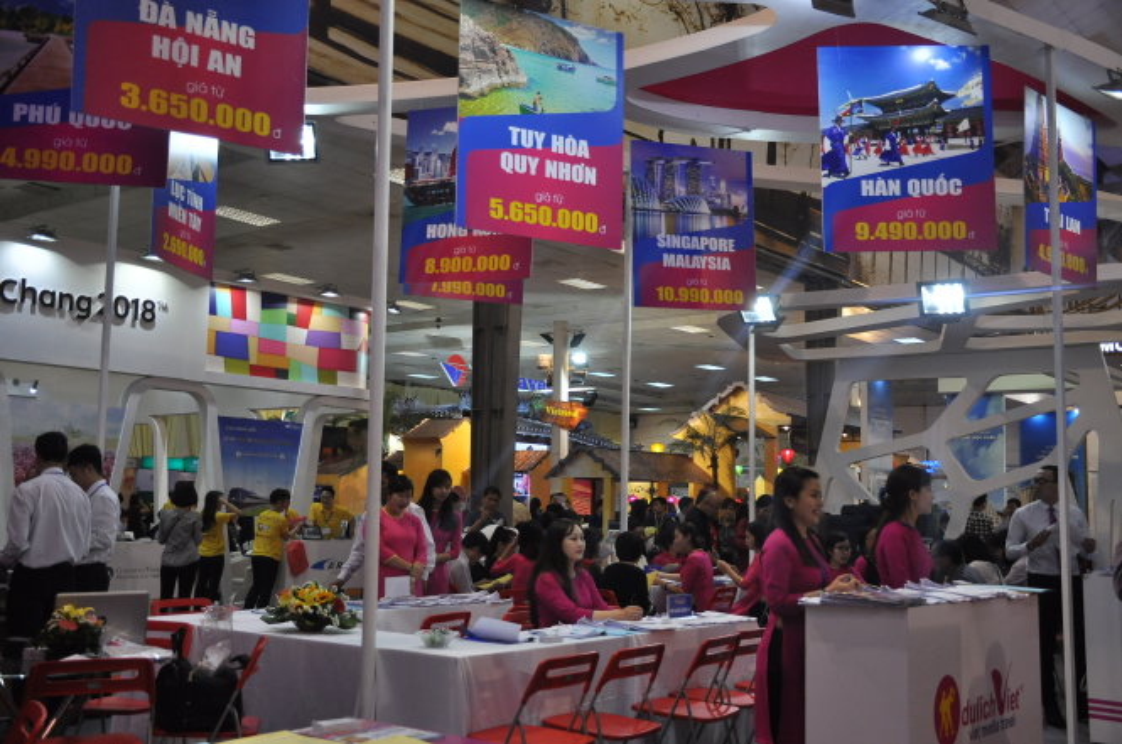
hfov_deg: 49.6
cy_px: 372
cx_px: 561
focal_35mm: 39
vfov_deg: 34.1
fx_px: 1213
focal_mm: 26
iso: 800
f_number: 3.8
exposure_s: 1/250
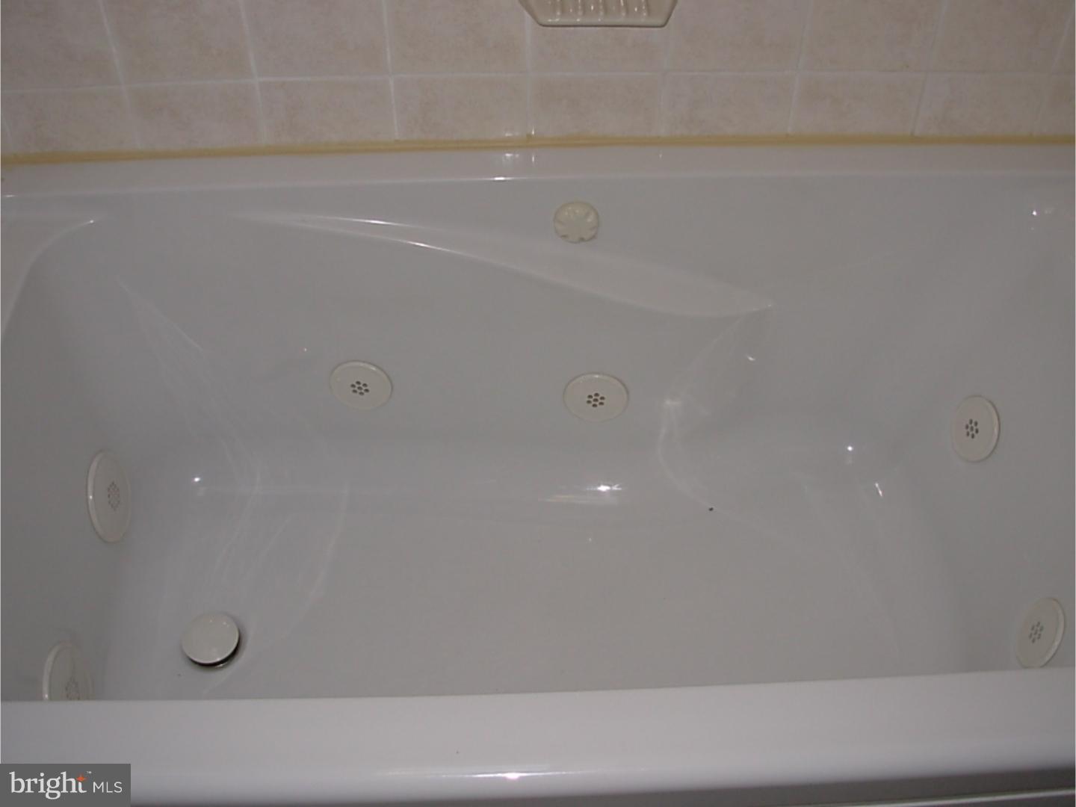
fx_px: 1181
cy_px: 404
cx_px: 538
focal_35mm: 38
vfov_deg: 37.7
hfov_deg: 49.0
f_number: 2.9
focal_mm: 6.3
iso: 50
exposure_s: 1/32
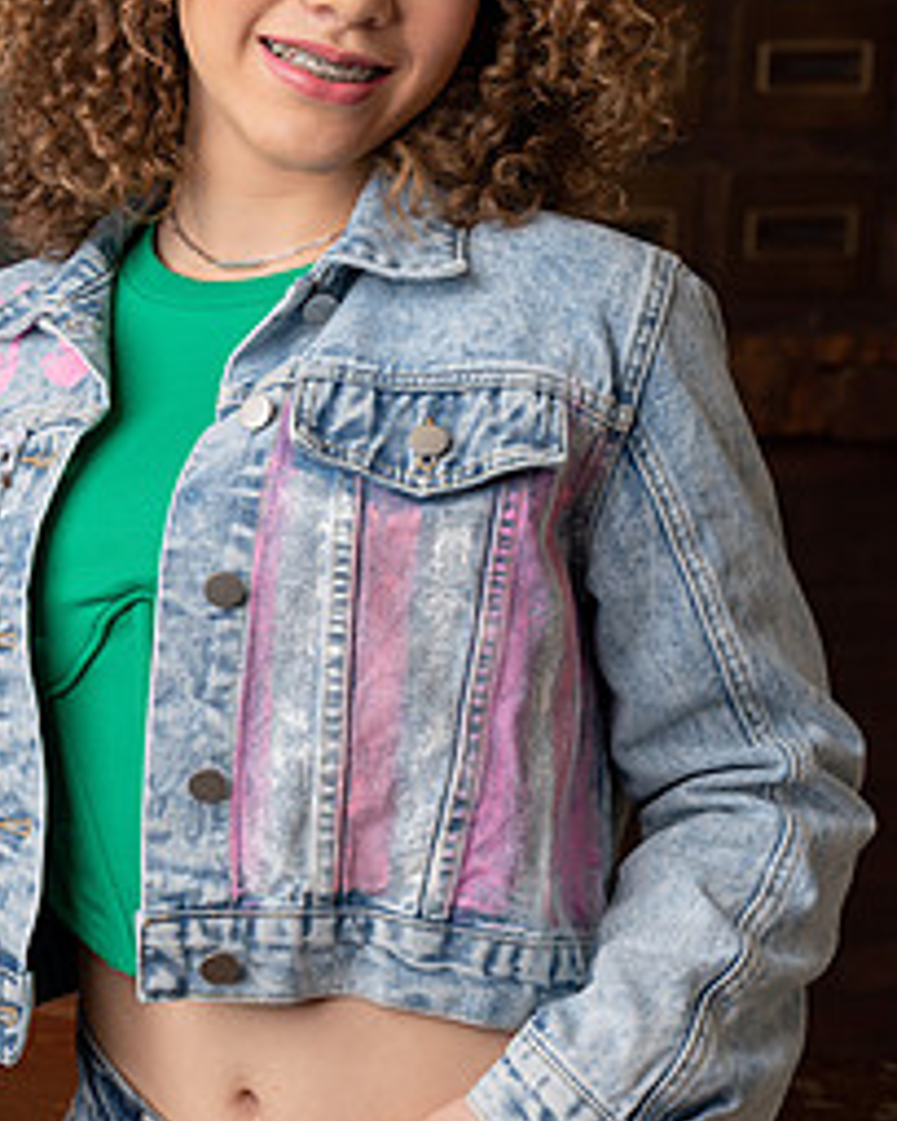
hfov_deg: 16.9
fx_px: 3020
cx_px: 343
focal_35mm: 91
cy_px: 536
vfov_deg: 21.0
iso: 100
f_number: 5.6
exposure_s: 1/100
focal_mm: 55
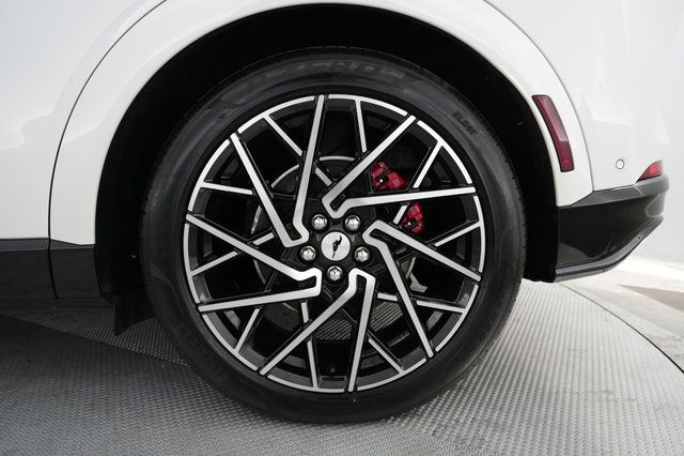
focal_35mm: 24
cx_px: 342
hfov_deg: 73.8
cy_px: 228
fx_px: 456
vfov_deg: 53.1
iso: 4000
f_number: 4.5
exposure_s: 1/125
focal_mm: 24
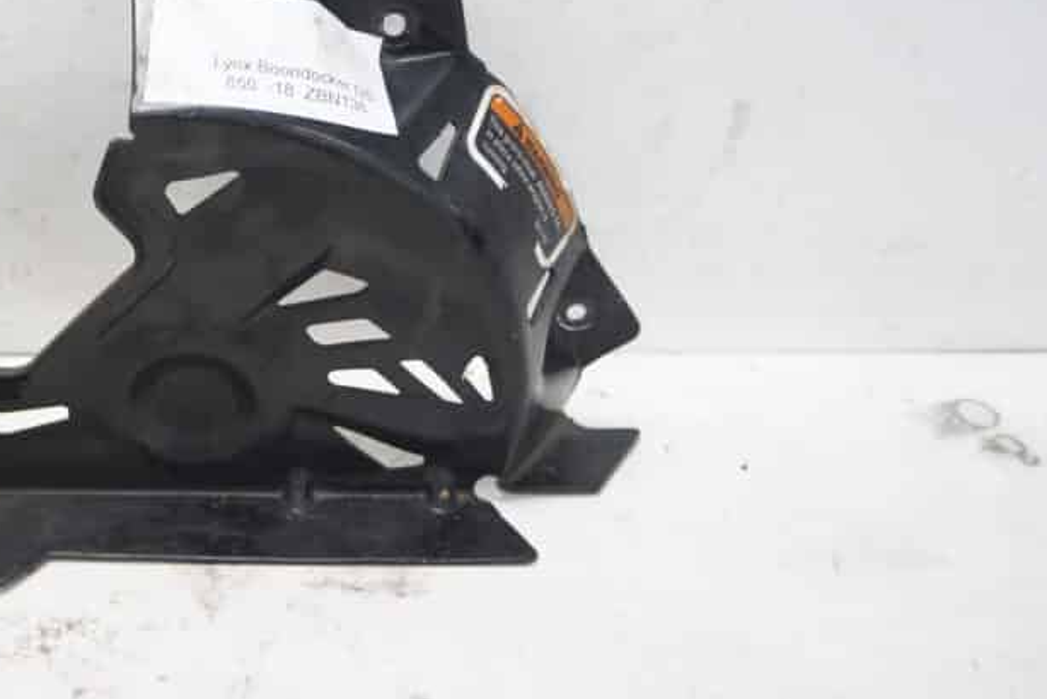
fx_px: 1309
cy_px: 326
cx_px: 218
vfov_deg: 29.9
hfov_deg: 41.8
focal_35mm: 45
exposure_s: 1/60
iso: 250
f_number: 3.5
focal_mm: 18
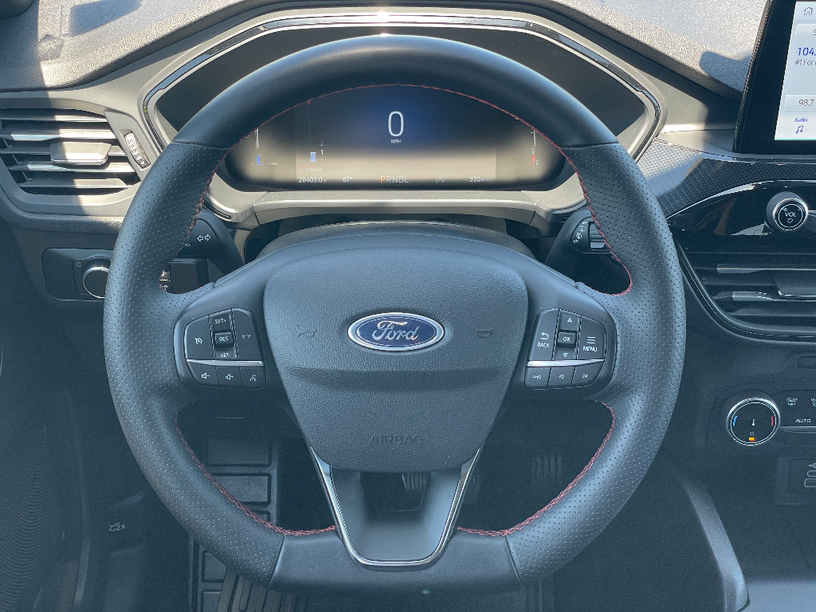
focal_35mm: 52
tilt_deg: -33.4
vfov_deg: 28.0
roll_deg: -0.9
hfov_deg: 36.8
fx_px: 1226
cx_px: 408
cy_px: 306
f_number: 2
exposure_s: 1/99
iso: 100
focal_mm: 6
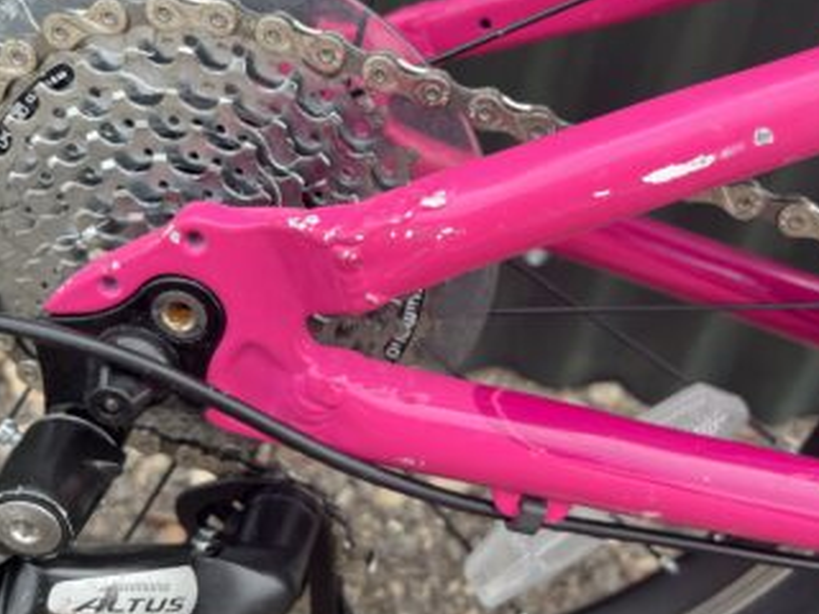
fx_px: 923
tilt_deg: -36.2
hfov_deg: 47.8
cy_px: 279
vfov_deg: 36.8
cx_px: 445
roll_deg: -13.4
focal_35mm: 39
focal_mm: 5.1
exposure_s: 1/487
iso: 50
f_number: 1.6
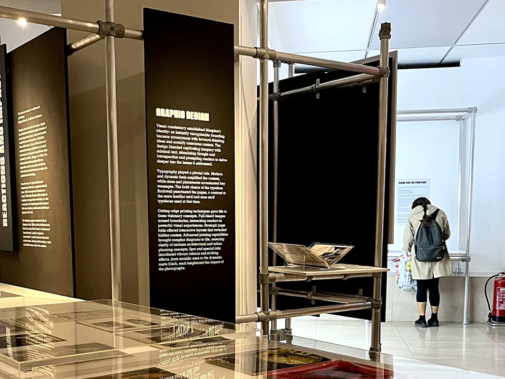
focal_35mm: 47
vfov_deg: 30.3
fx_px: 686
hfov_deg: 40.3
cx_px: 212
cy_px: 294
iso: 320
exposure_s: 1/48
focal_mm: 5.1
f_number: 1.6
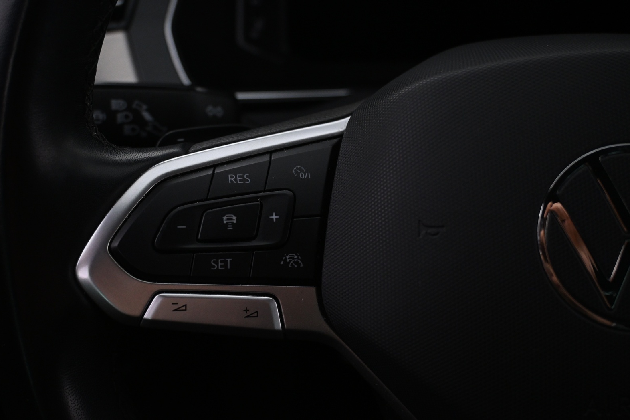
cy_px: 204
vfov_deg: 38.1
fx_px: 608
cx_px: 321
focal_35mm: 35
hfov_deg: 54.7
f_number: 4
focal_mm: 22.5
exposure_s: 1/30
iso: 1600
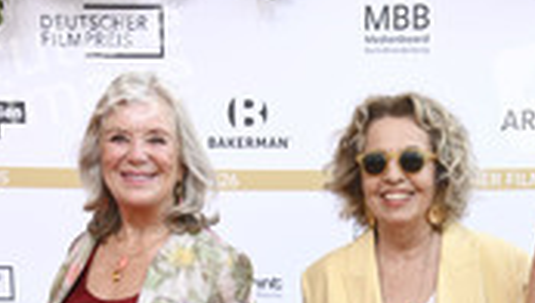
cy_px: 544
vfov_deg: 8.4
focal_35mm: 140
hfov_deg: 15.3
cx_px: 371
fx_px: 1989
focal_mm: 58
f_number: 6.3
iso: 500
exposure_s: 1/250
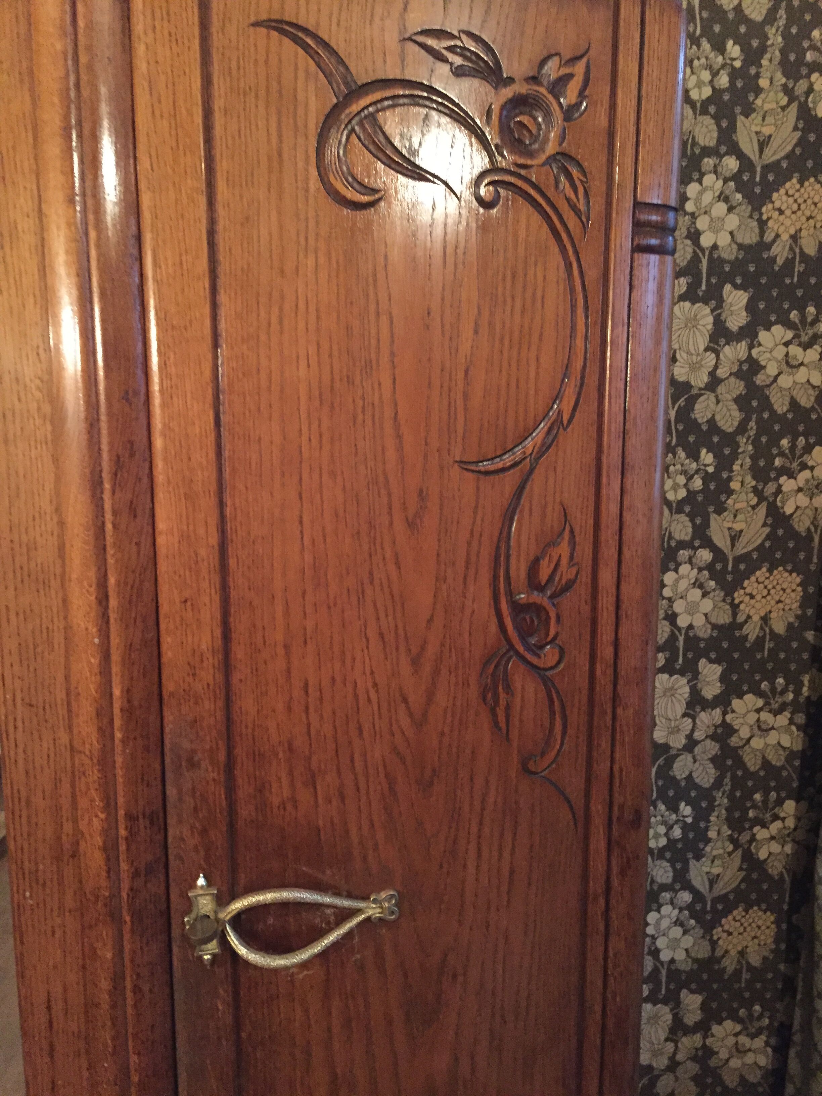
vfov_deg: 61.7
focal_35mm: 29
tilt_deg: -7.7
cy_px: 548
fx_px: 918
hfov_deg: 48.2
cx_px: 411
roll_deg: -0.3
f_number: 2.2
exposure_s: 1/17
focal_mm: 4.15
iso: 500
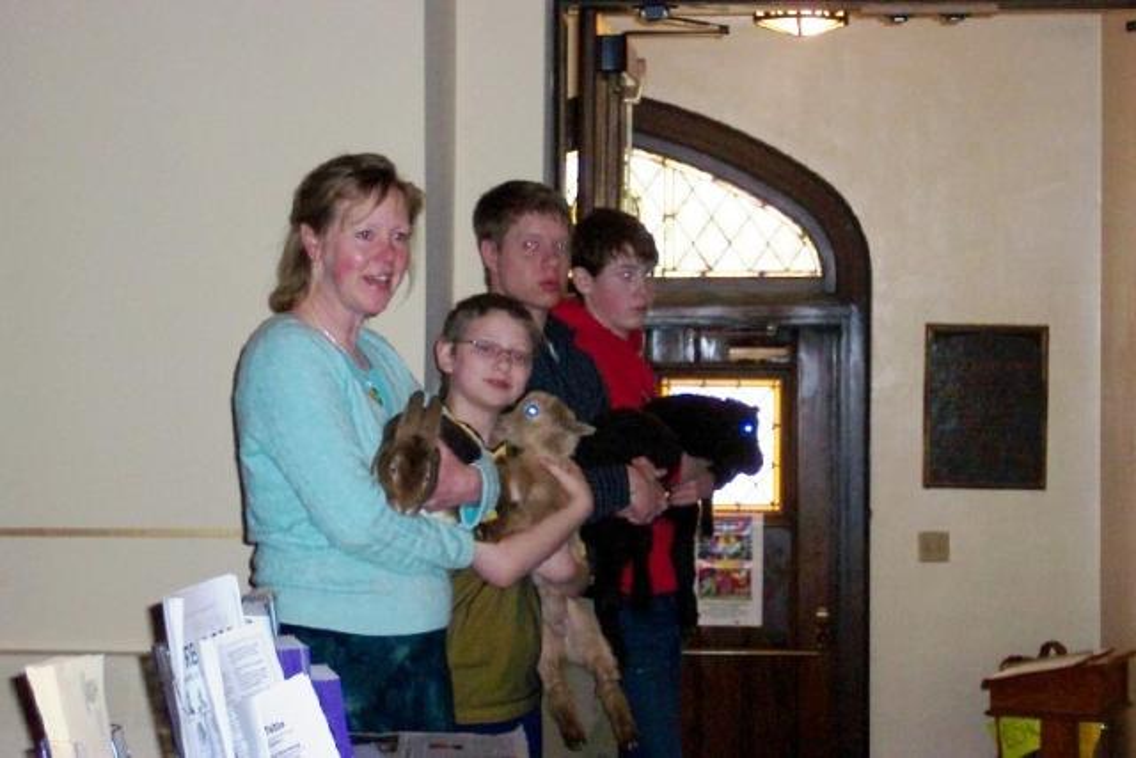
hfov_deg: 22.9
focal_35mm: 89
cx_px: 568
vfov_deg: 15.4
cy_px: 379
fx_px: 2809
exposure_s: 1/60
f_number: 4
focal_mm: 18.7
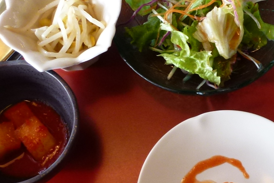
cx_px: 225
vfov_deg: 20.7
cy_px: 171
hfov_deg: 30.5
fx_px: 487
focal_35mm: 64
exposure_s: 1/25
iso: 200
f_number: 3.3
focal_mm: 4.3
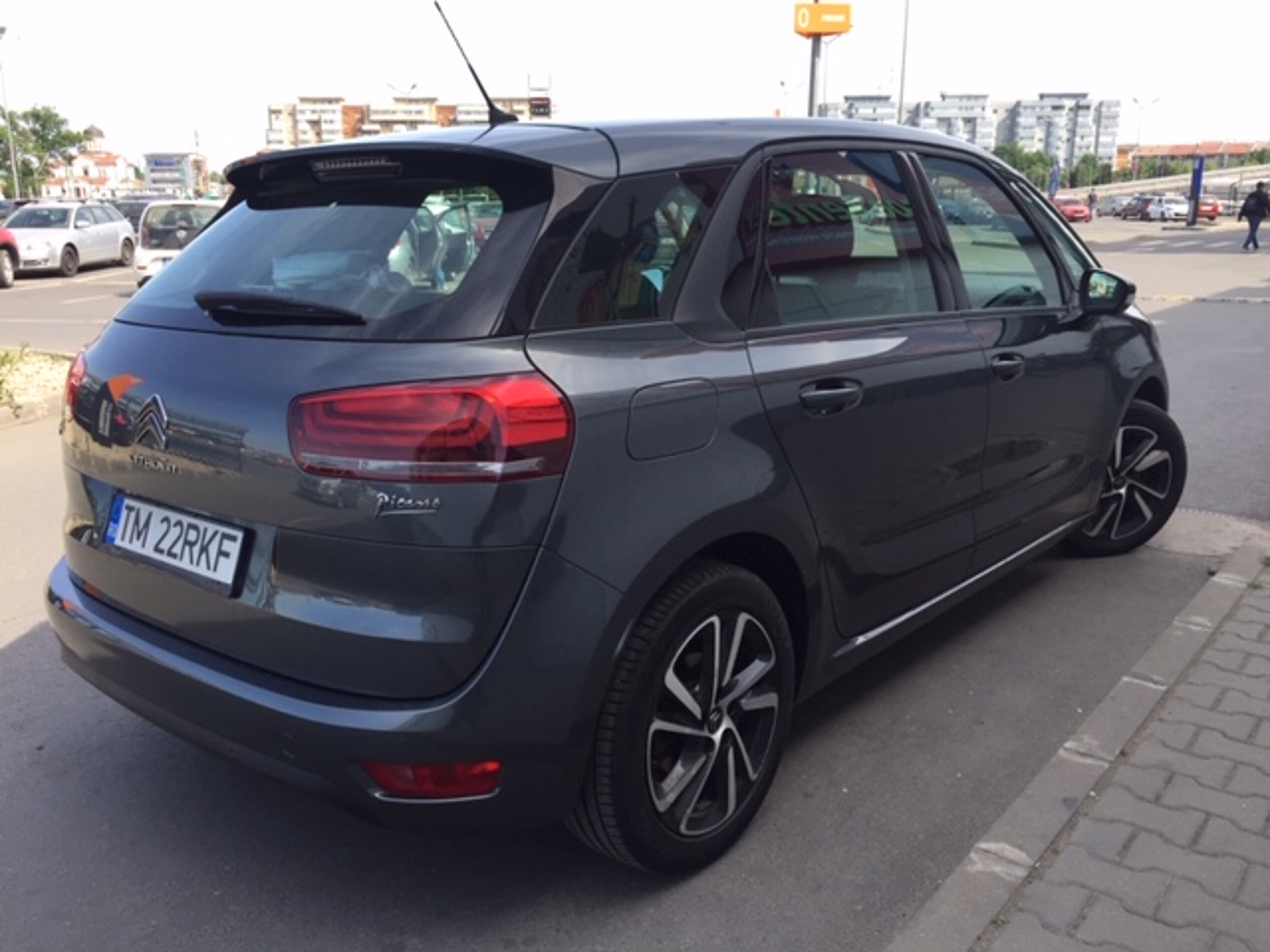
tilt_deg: -14.3
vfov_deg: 48.2
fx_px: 1064
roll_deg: -1.2
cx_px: 635
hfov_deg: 61.7
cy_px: 476
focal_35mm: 29
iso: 32
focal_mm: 4.15
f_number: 2.2
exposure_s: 1/565
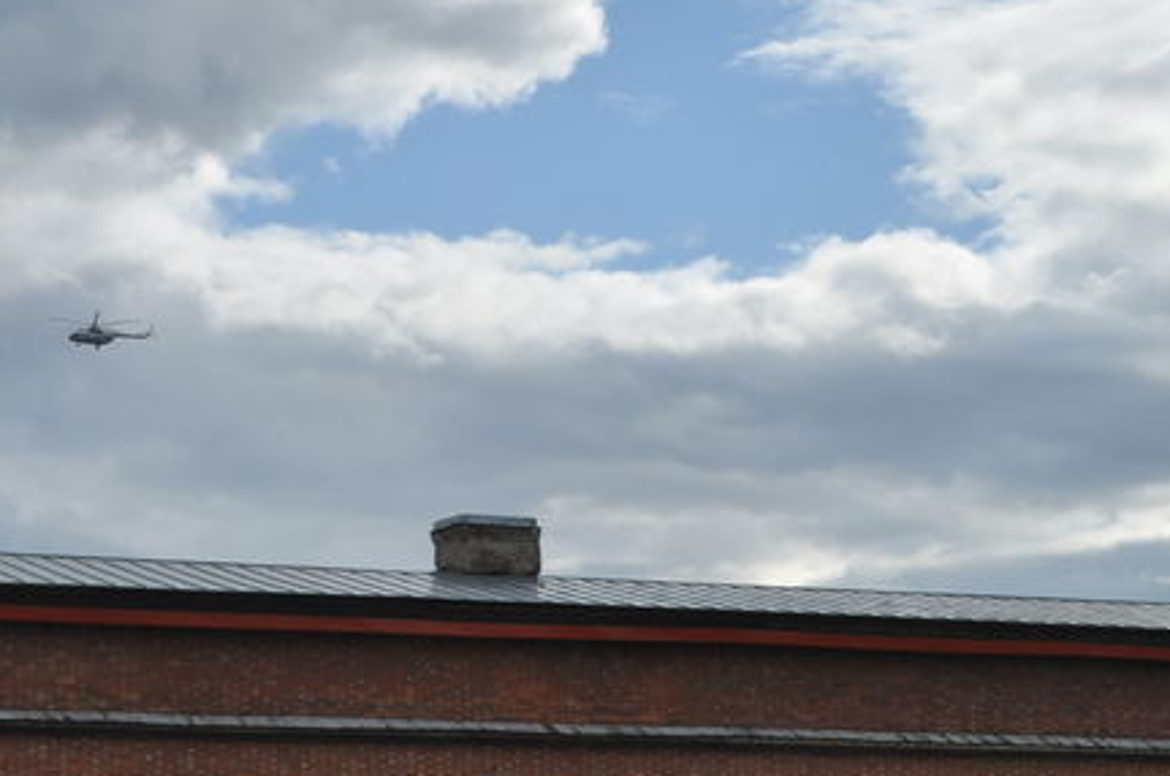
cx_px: 195
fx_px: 3050
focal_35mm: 94
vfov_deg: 14.5
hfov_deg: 21.4
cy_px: 388
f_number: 14
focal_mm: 30
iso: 200
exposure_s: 1/250
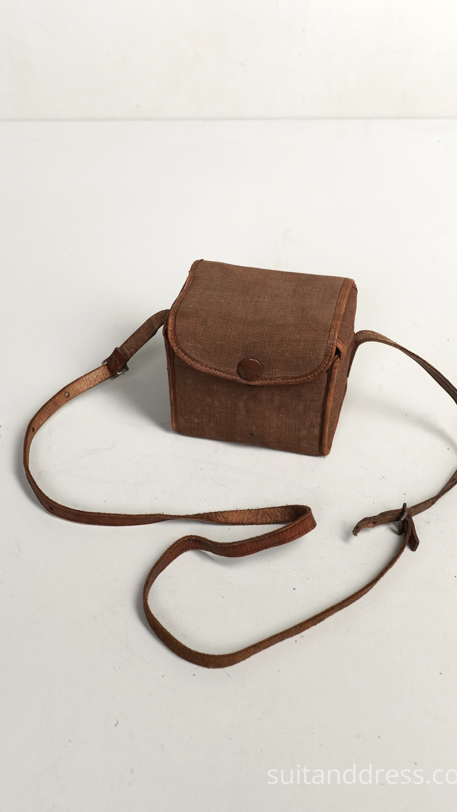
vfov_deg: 40.6
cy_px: 402
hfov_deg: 23.5
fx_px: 1099
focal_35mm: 51
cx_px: 232
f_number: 4.5
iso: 400
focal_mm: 32
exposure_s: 1/100
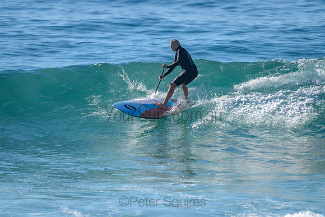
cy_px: 86
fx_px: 5533
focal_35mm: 613
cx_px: 164
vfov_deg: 2.2
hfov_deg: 3.4
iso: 180
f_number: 5.6
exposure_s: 1/2000
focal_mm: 500
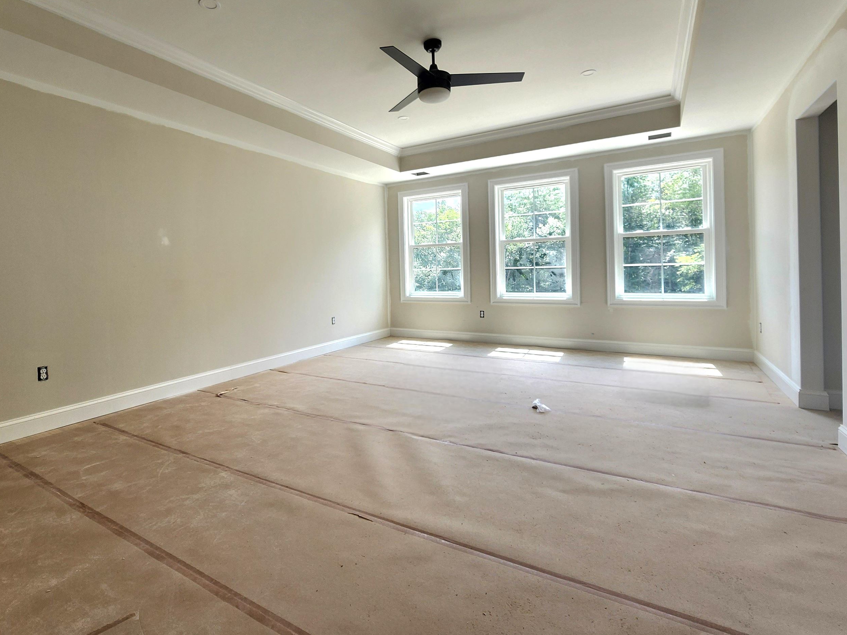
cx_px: 378
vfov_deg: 77.7
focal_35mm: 16
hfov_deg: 94.1
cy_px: 273
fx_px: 391
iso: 50
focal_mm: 2.2
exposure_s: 1/147
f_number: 2.2
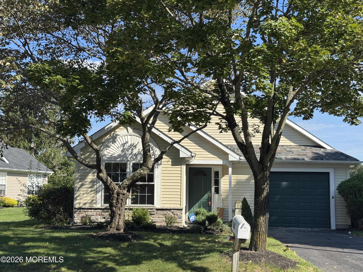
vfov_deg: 30.3
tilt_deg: +5.3
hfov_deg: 39.7
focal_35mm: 48
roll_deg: -0.9
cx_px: 182
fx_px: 503
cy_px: 136
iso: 64
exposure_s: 1/2611
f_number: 1.78
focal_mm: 6.76
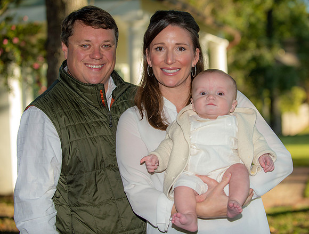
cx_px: 176
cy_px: 114
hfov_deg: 24.7
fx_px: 705
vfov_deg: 18.8
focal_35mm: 79
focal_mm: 70
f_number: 4.5
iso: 100
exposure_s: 1/320
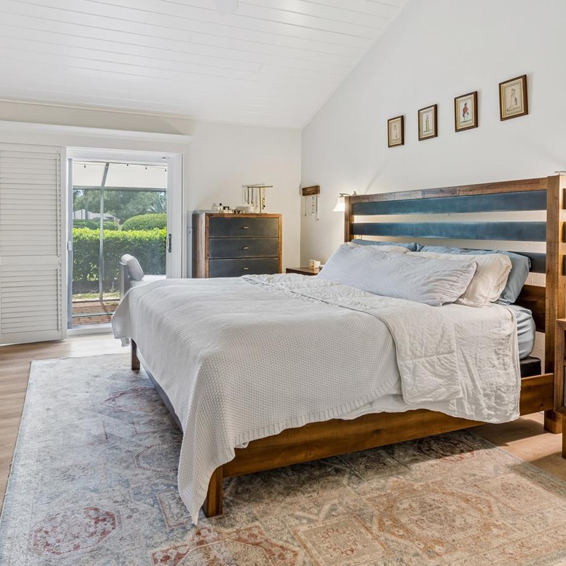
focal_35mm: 22
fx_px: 407
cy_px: 255
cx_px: 232
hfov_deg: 69.1
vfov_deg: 69.5
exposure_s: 1/4
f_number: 7.1
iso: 100
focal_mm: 10
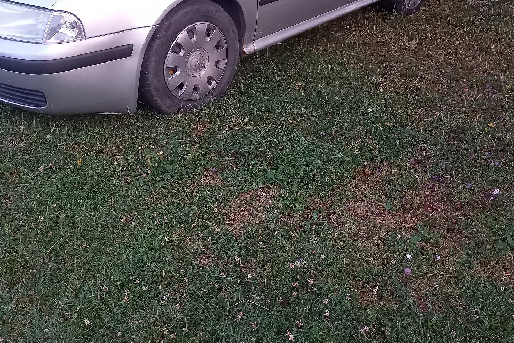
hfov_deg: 53.1
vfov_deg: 36.3
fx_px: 514
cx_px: 255
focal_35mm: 36
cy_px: 102
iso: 400
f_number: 1.8
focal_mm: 4.65
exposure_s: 1/50
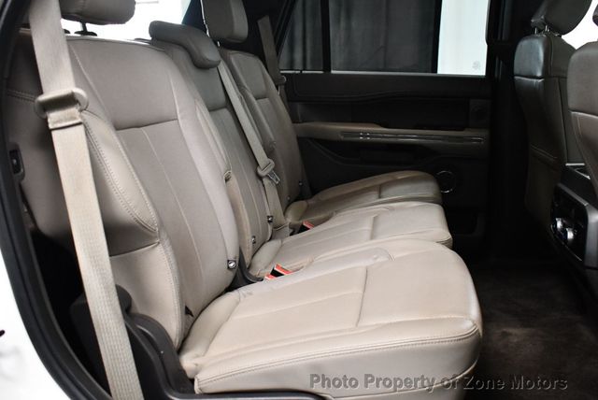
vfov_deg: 36.9
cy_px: 200
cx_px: 299
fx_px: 599
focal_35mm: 36
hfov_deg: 53.1
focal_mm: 18
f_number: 3.5
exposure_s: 1/125
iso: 3200
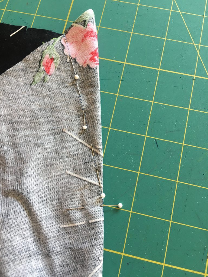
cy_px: 138
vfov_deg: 61.7
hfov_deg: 48.2
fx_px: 232
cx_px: 104
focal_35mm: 29
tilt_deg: -77.2
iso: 50
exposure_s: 1/30
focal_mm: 4.15
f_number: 2.2
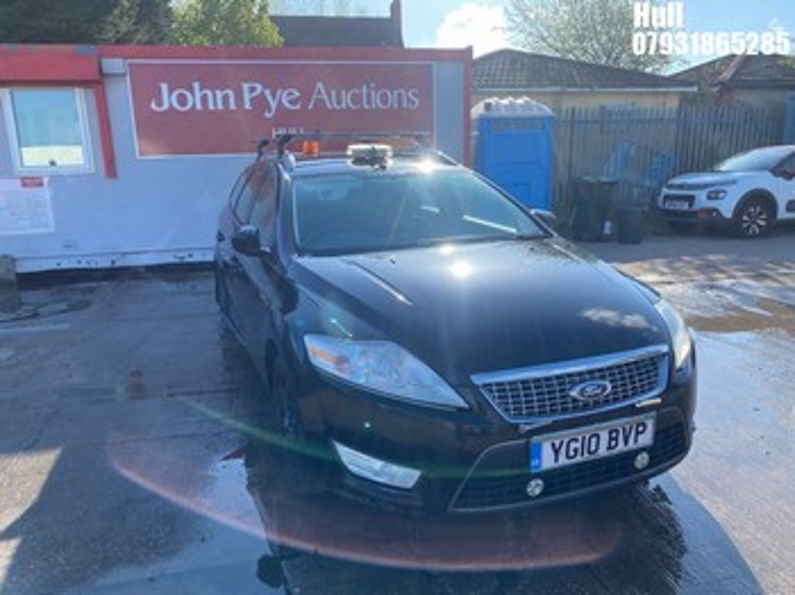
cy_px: 298
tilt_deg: -12.5
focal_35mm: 26
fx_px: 597
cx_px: 398
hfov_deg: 67.3
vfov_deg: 53.0
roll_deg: +1.5
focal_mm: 4.25
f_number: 1.8
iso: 32
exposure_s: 1/1082
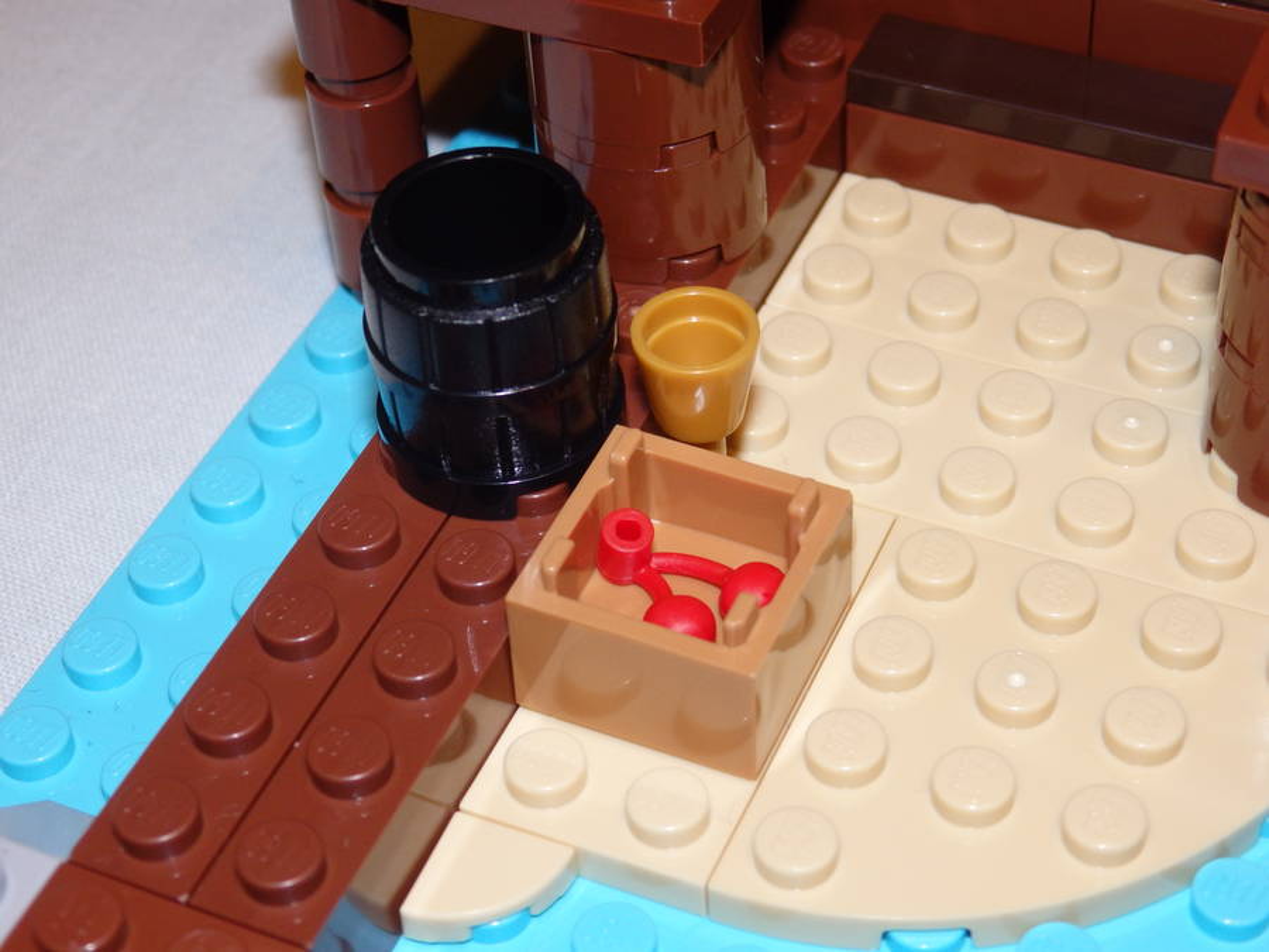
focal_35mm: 66
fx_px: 2420
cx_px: 634
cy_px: 476
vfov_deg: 22.3
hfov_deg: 29.4
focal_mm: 11.9
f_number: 4.4
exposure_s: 1/40
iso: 250
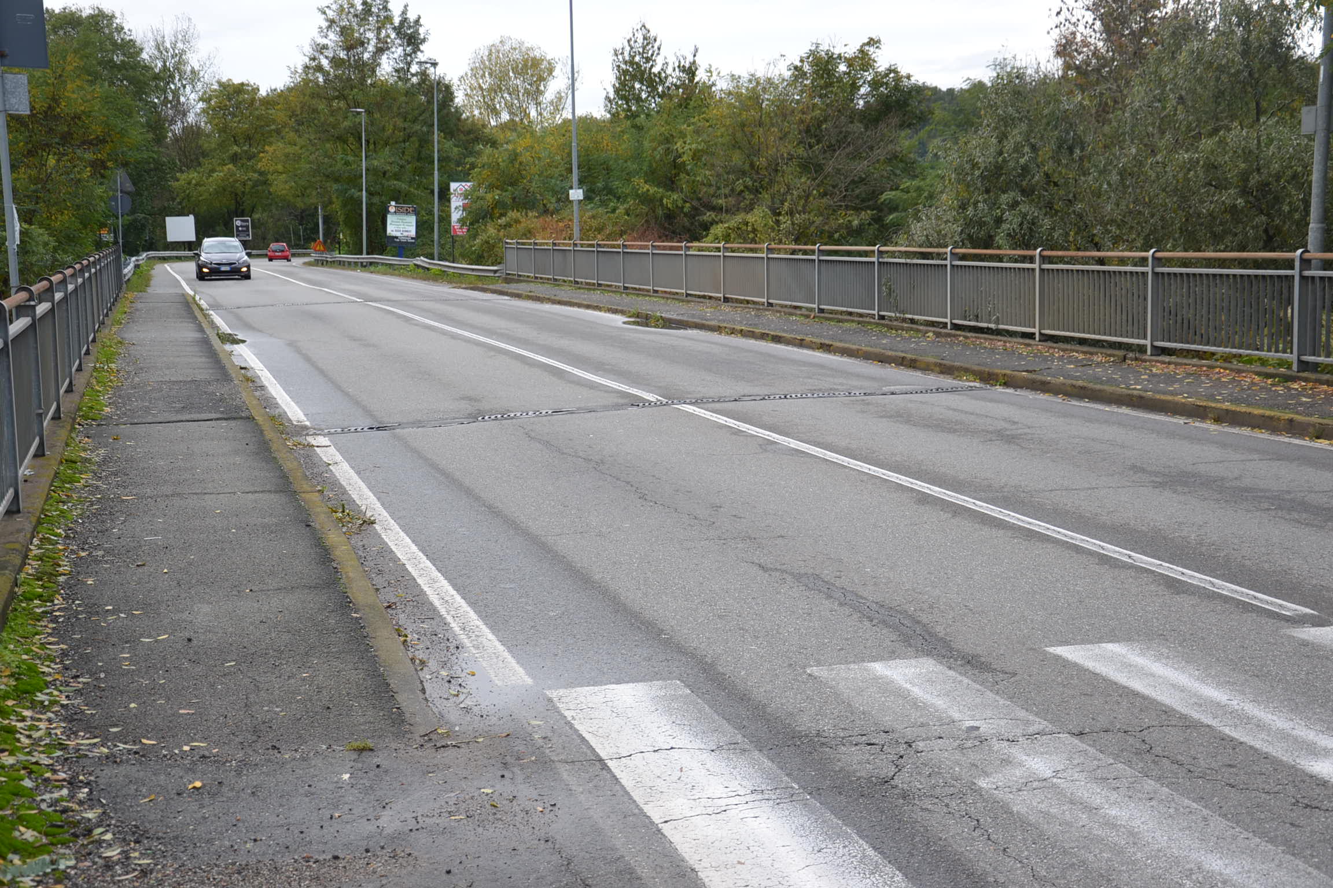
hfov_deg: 38.9
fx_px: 1888
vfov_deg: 26.5
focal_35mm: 51
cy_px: 444
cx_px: 666
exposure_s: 1/125
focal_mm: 34
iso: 100
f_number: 5.6
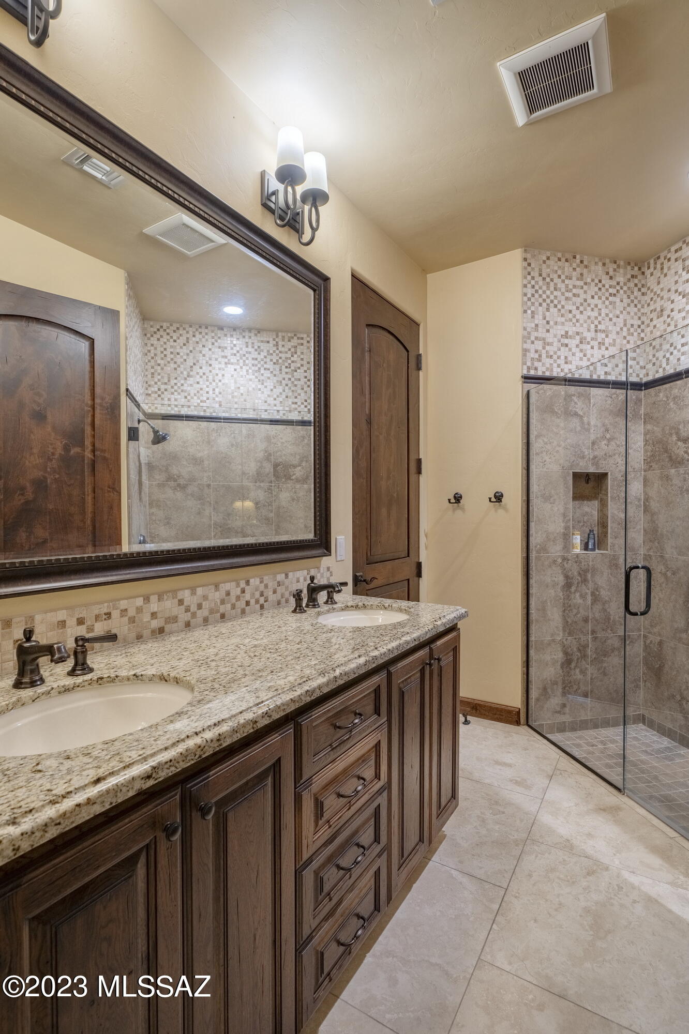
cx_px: 344
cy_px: 517
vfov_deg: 96.8
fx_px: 460
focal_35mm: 16
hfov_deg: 73.7
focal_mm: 16
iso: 200
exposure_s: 1/40
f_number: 9
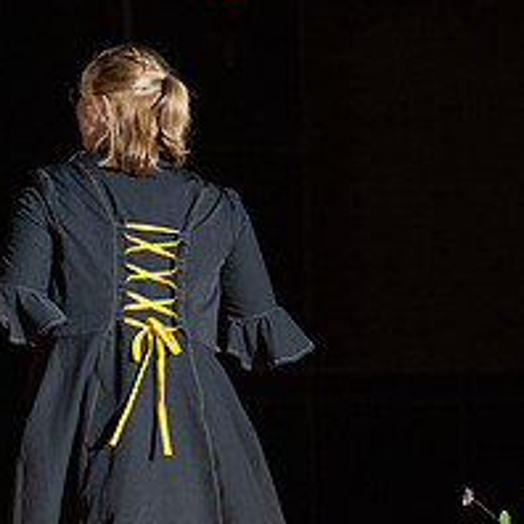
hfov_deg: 7.4
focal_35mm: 237
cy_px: 357
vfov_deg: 7.4
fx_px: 4059
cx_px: 111
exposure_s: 1/1000
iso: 800
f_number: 2.8
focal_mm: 82
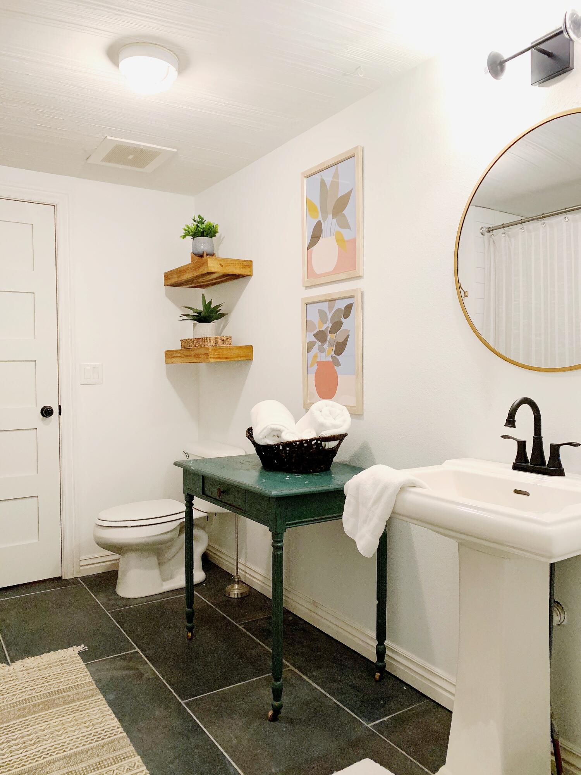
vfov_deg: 67.3
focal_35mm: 26
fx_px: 582
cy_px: 388
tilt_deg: -1.7
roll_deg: +0.6
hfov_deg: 53.1
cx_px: 290
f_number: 1.8
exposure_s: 1/60
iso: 320
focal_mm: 4.25
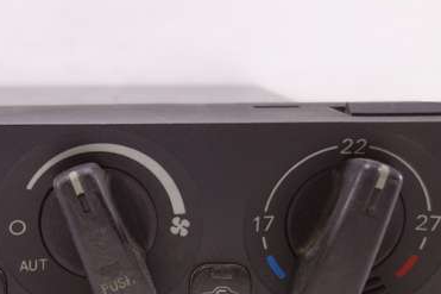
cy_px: 218
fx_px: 710
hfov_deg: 33.5
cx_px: 89
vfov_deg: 23.1
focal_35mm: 58
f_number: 1.8
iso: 125
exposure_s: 1/100
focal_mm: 10.4
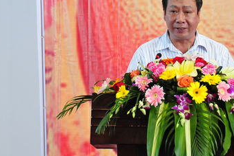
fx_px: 1058
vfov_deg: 8.4
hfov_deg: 12.6
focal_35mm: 163
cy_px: 32
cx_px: 163
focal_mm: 62
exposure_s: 1/80
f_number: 4.8
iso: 1600
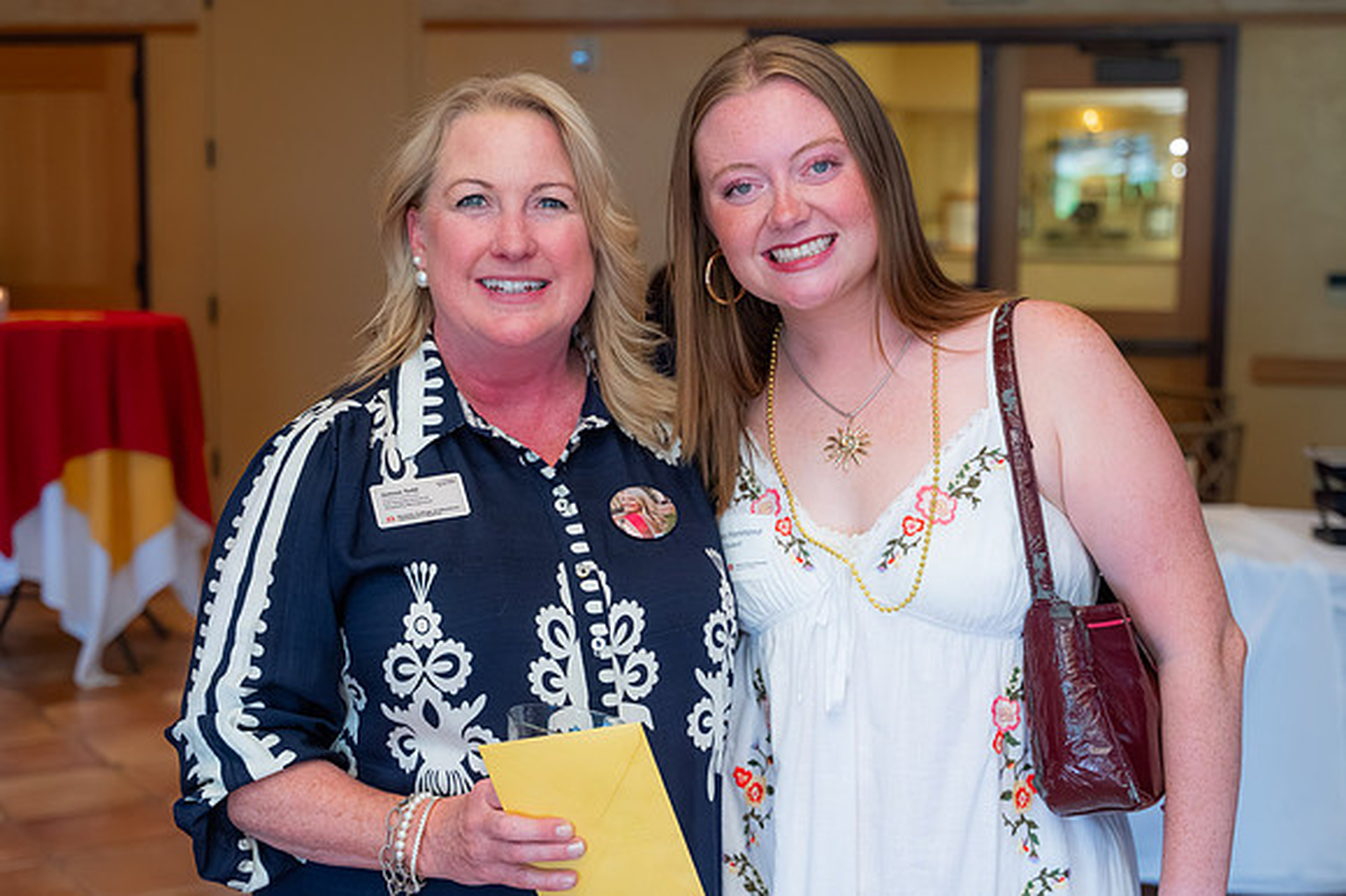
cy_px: 448
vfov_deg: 24.7
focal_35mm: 55
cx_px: 673
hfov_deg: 36.4
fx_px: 2046
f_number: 4
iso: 2000
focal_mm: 52
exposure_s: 1/500
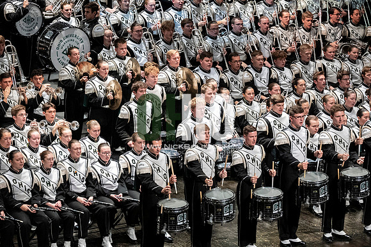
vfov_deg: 7.6
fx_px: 1854
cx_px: 186
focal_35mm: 180
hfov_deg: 11.4
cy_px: 124
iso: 4000
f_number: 4
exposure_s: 1/500
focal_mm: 120
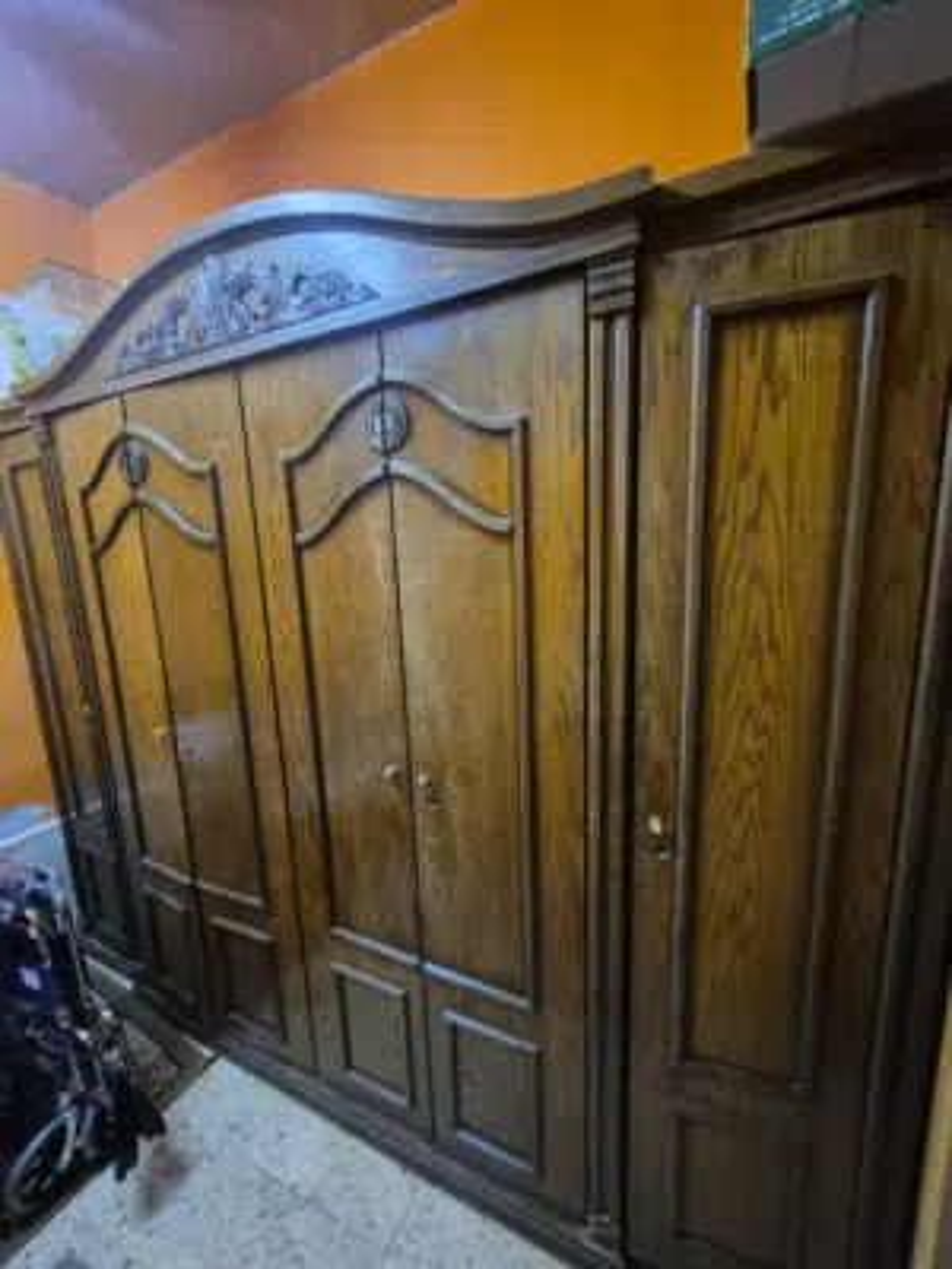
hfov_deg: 89.9
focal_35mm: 13
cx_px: 476
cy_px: 634
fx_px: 477
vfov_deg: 106.2
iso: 1600
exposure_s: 1/25
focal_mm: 1.74
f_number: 2.2
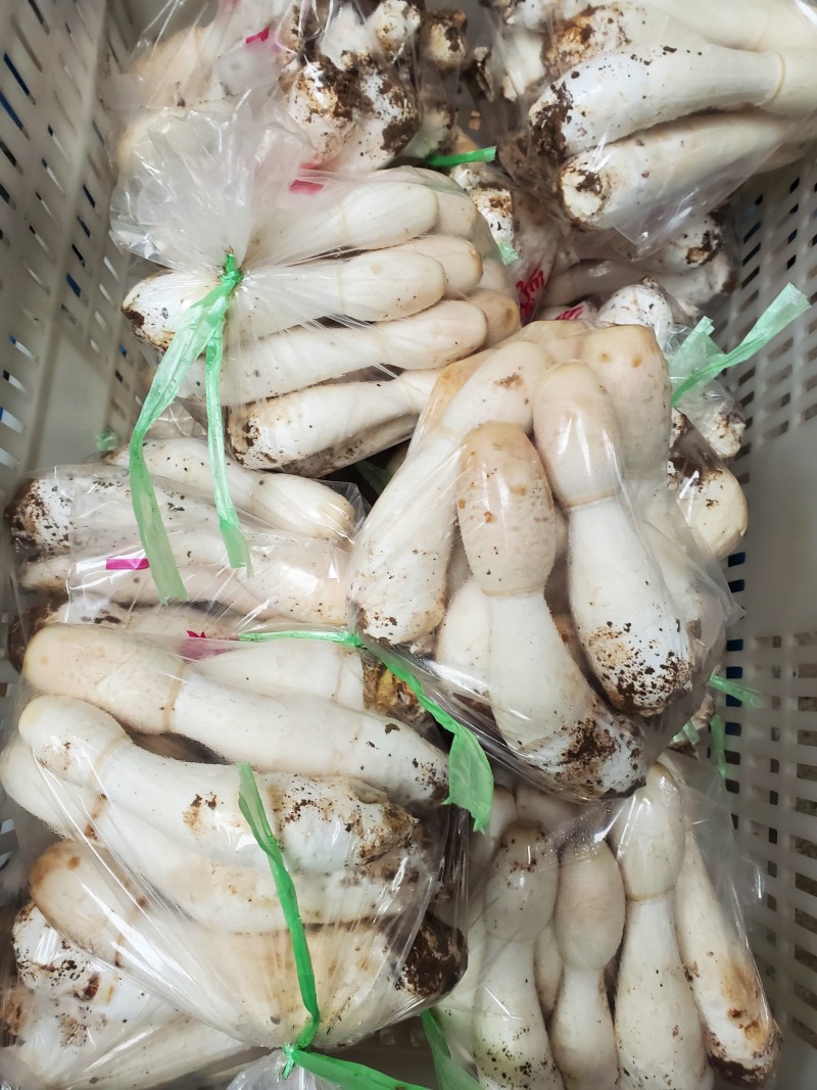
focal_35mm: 26
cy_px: 545
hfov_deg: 53.1
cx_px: 408
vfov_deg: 67.3
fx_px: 818
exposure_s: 1/50
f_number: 2.4
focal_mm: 4.3
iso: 200
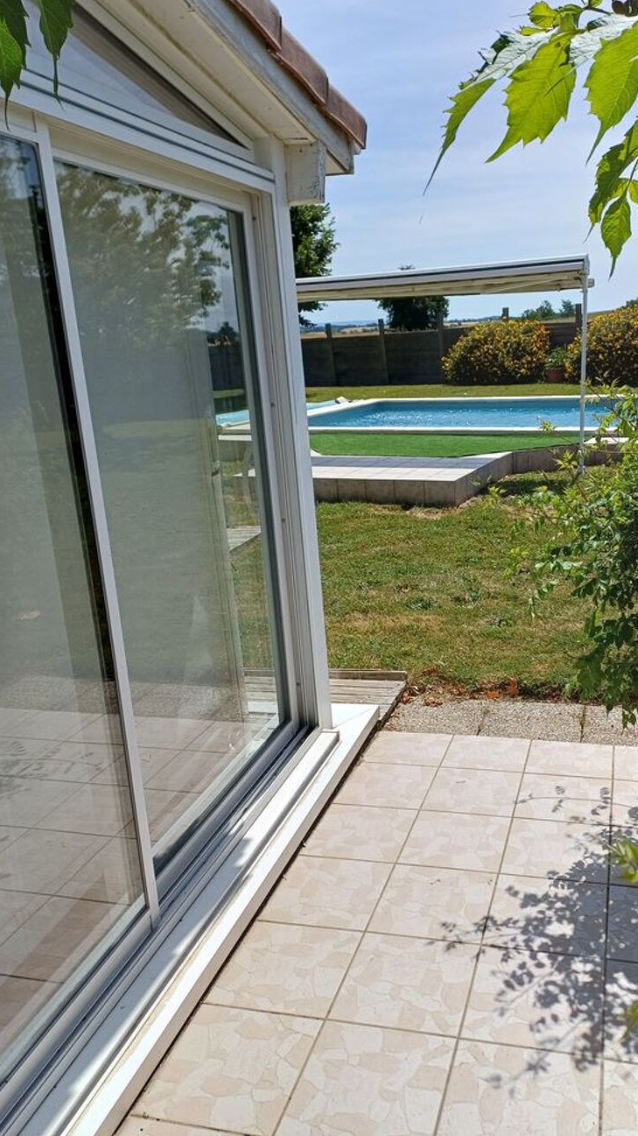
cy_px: 553
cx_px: 412
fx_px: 843
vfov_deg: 67.9
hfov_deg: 41.1
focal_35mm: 28
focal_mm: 4.65
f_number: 1.8
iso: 50
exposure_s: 1/2066
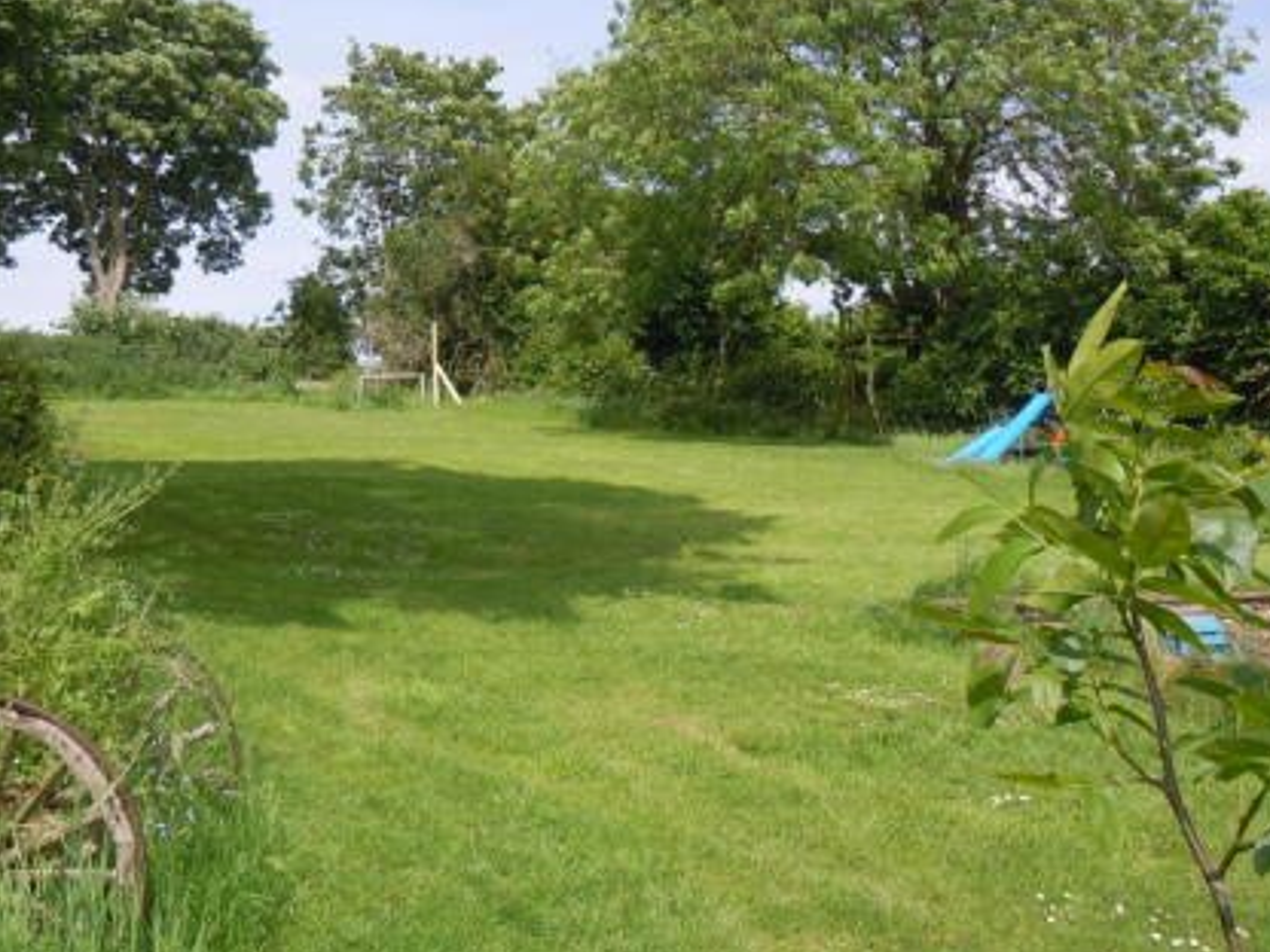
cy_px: 319
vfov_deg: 34.0
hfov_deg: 44.5
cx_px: 493
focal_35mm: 42
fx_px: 1541
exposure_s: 1/640
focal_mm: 5.4
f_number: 3.5
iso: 100
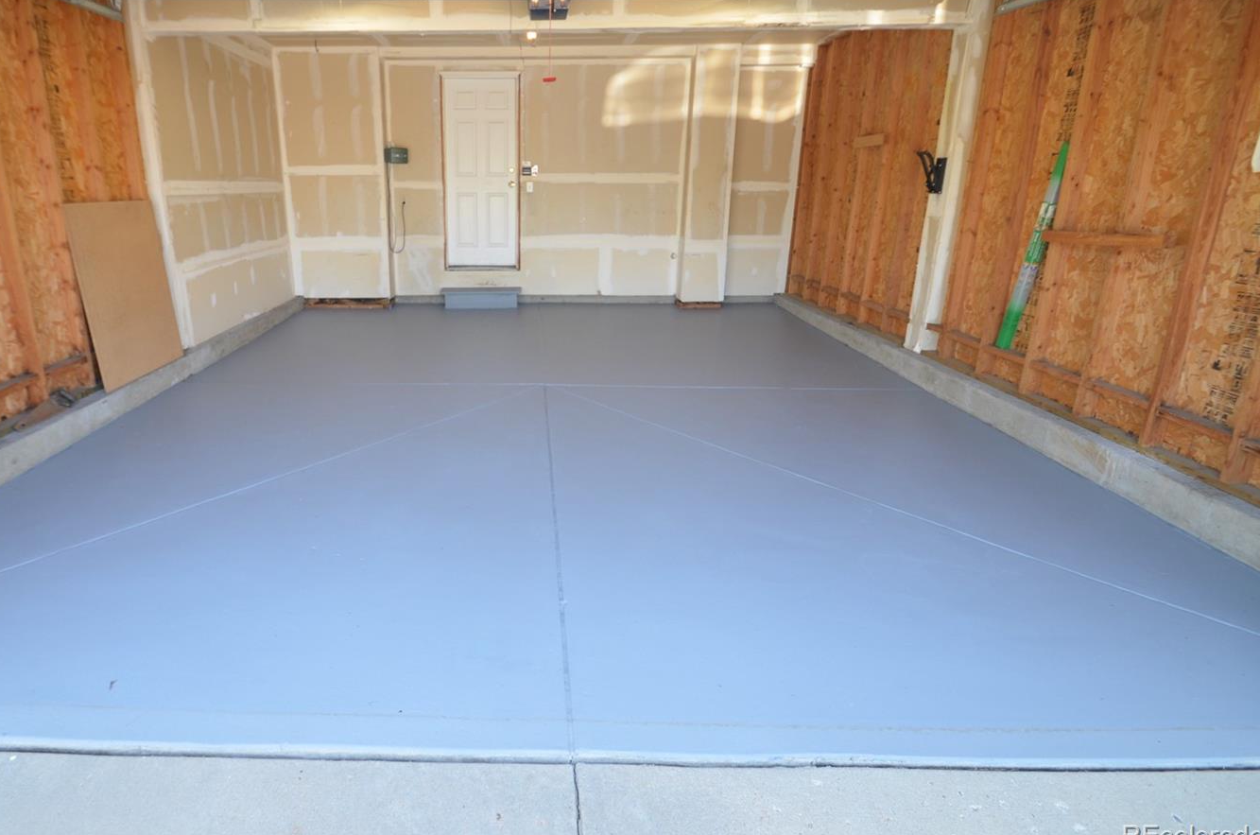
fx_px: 629
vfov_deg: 66.8
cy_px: 354
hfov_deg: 89.2
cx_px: 519
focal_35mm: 18
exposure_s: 1/90
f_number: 5.6
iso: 400
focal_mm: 10
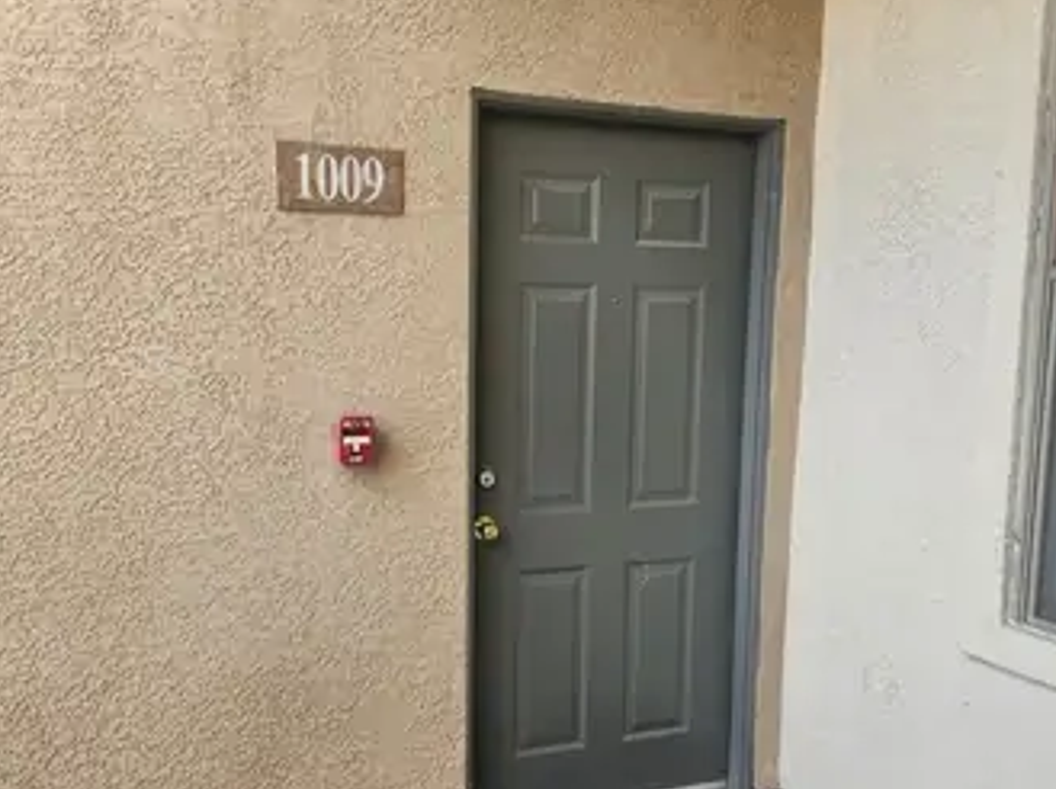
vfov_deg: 49.6
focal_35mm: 28
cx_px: 430
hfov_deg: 63.0
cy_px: 417
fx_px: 853
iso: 32
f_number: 1.8
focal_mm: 5.4
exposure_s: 1/180
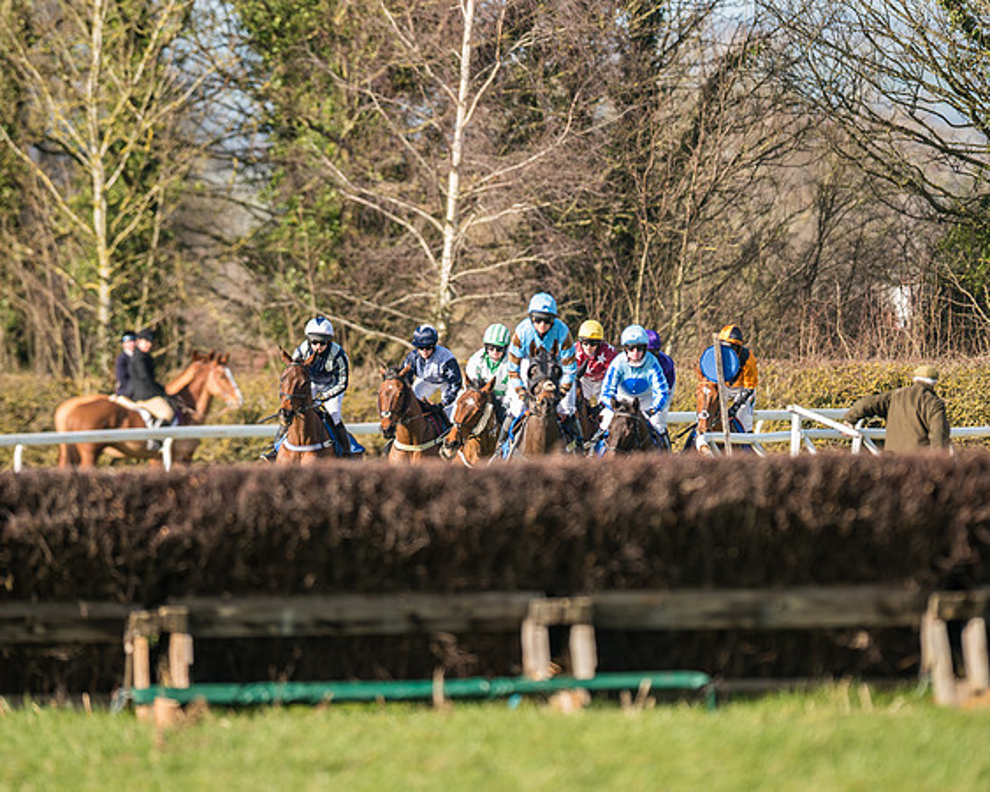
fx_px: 15423
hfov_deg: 3.7
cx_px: 488
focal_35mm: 527
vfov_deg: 2.9
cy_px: 344
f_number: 5
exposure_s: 1/1000
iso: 200
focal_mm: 400
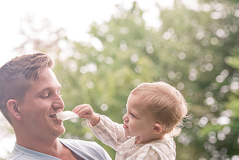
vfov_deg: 8.3
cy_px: 86
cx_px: 87
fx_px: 1095
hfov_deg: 12.4
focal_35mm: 165
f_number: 4.5
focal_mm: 105
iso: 1000
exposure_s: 1/250
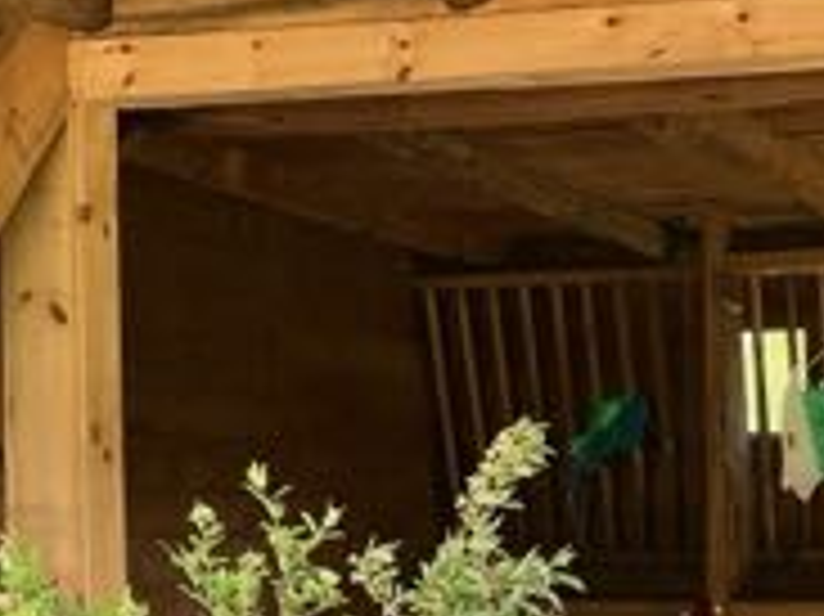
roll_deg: +0.2
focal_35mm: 92
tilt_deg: -5.4
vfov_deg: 15.3
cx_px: 626
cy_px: 796
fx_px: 2189
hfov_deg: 21.1
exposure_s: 1/121
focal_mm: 3.99
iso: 80
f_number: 1.8
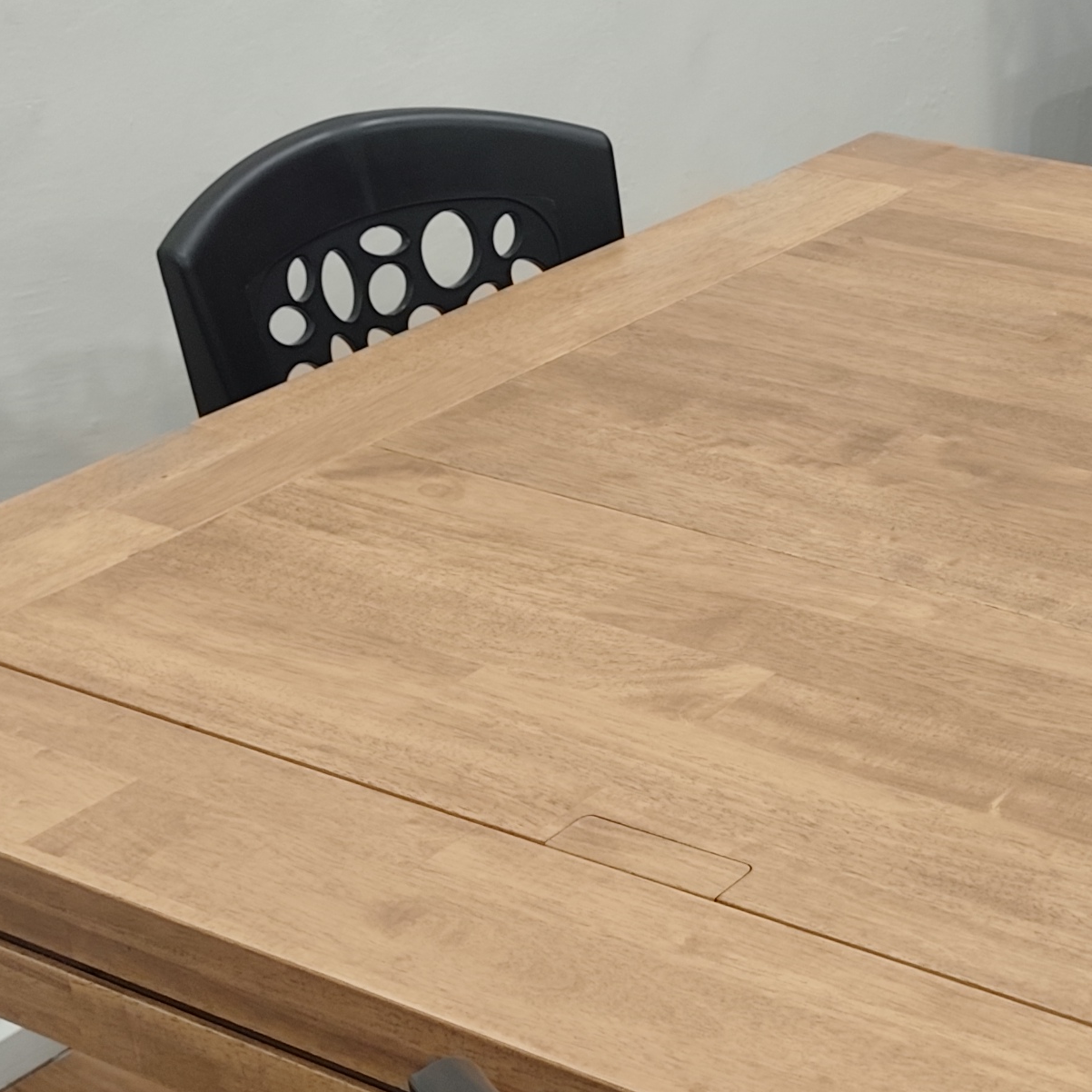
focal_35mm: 69
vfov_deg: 25.0
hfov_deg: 23.8
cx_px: 1132
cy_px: 643
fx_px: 2463
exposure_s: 1/50
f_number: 1.65
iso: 500
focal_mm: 6.19
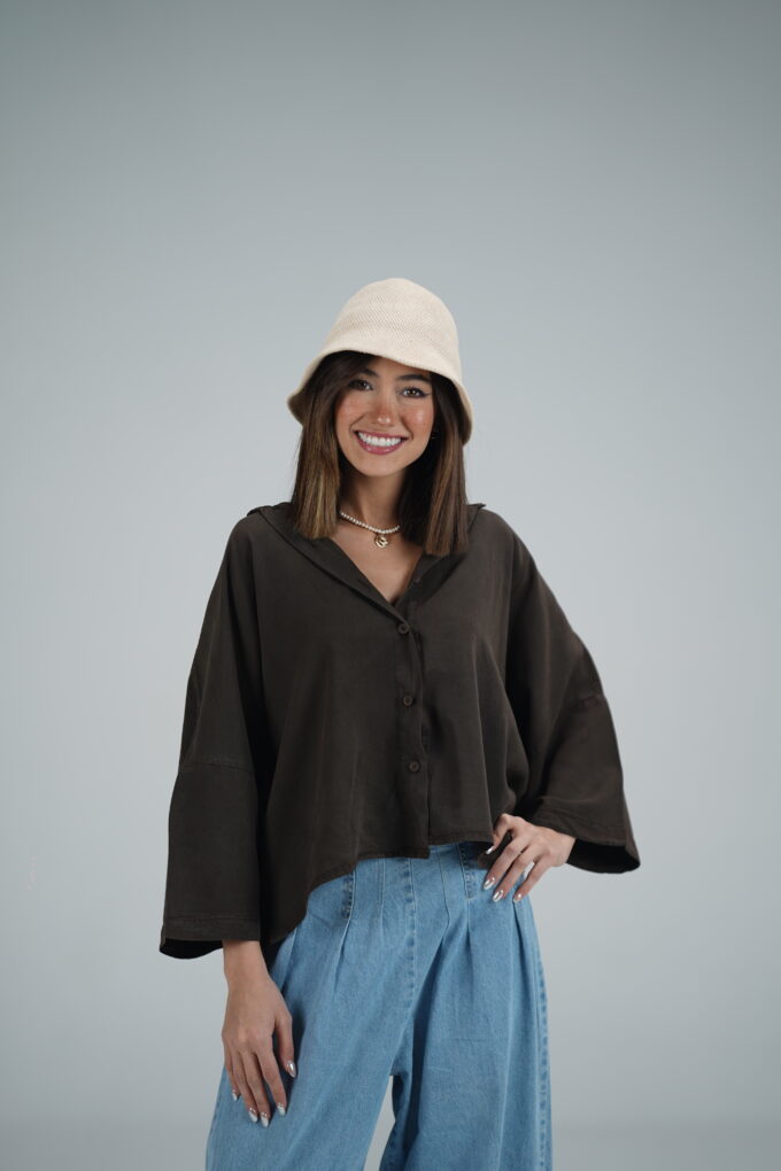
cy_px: 586
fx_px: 2766
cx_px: 390
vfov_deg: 23.9
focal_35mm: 85
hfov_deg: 16.1
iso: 80
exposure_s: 1/200
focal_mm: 85
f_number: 1.6
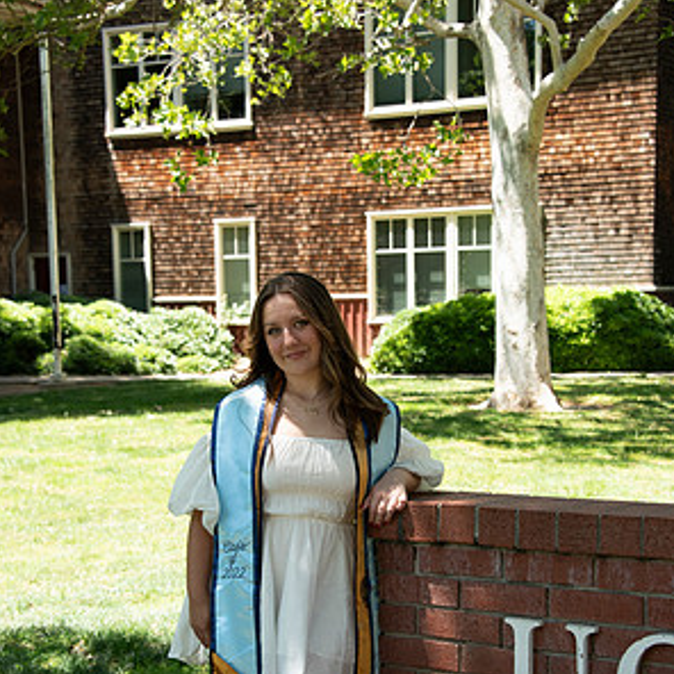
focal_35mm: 75
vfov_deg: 23.0
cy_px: 419
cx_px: 339
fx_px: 1652
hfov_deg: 23.1
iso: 640
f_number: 5.6
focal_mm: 58
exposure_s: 1/500
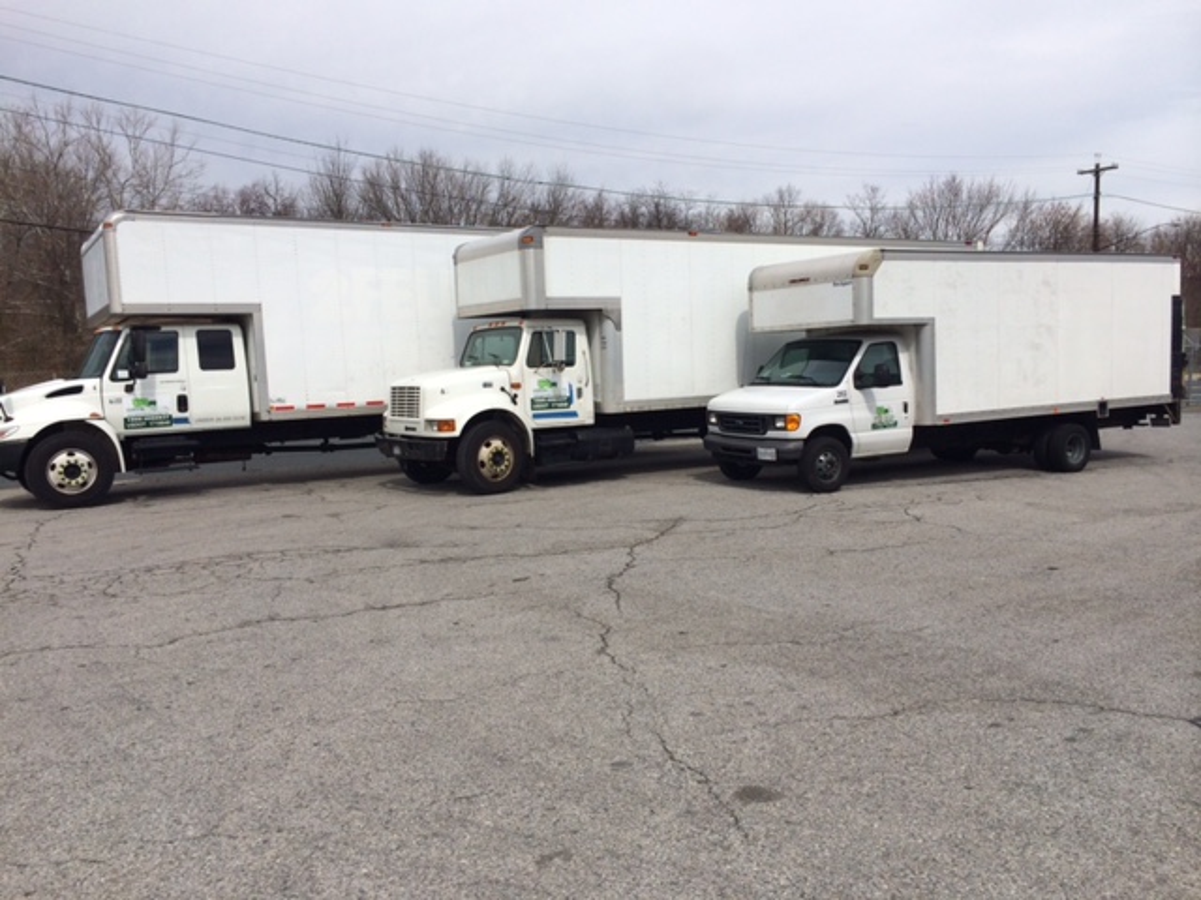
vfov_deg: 46.8
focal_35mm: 30
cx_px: 600
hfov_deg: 60.0
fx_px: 1041
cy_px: 450
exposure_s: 1/2933
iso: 32
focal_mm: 4.12
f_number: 2.2
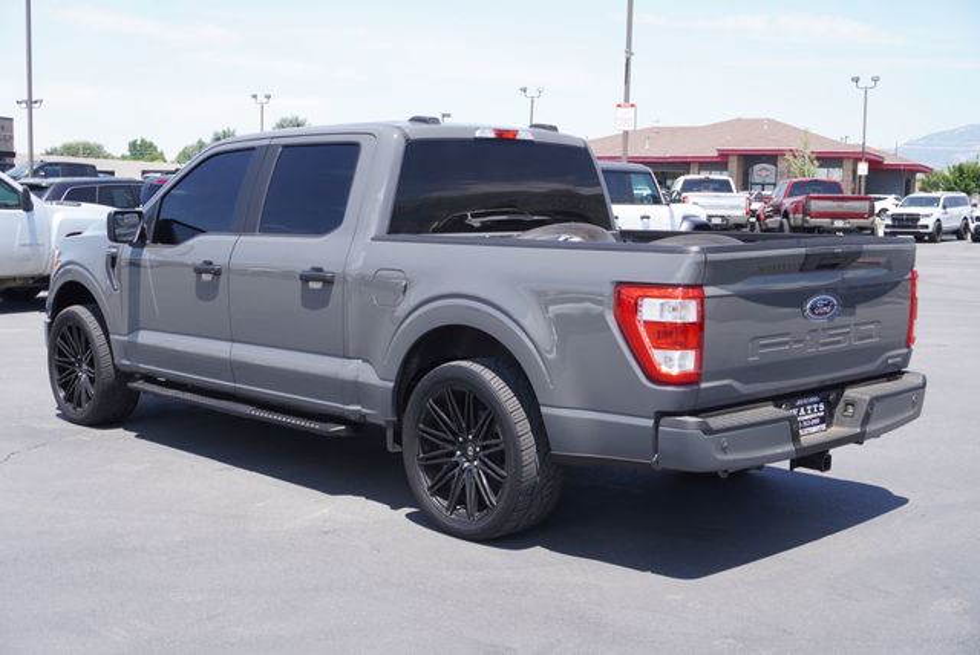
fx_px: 1226
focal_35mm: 45
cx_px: 490
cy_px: 328
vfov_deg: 29.9
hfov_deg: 43.6
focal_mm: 30
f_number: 7.1
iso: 100
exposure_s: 1/125
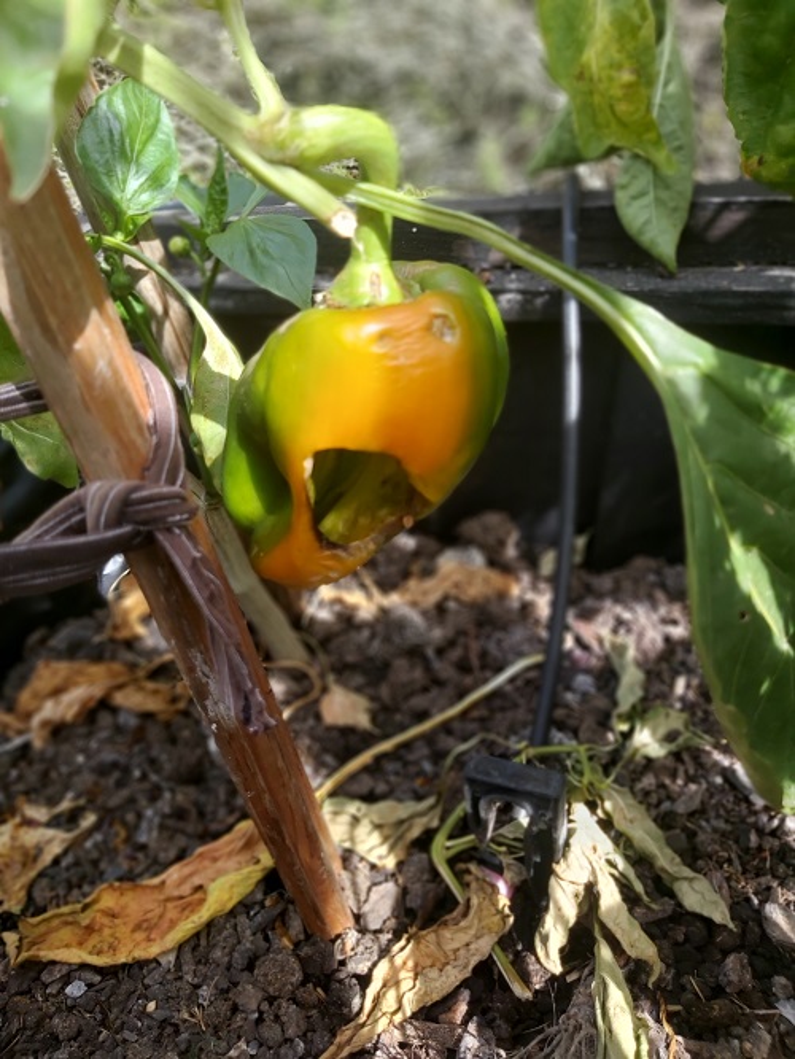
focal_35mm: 26
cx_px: 398
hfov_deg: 53.1
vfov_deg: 67.3
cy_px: 530
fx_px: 796
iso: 64
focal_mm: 3.92
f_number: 1.7
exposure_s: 1/327
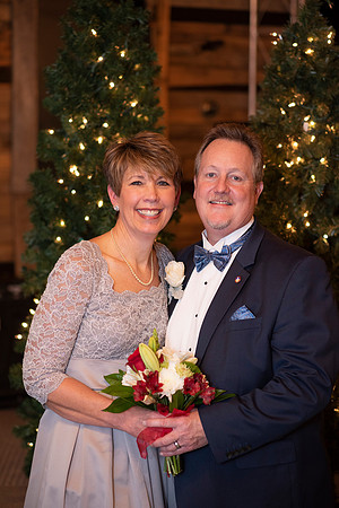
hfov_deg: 16.1
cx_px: 170
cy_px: 254
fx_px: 1201
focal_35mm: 85
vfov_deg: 23.9
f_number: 2.2
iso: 1000
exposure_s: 1/200
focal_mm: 85
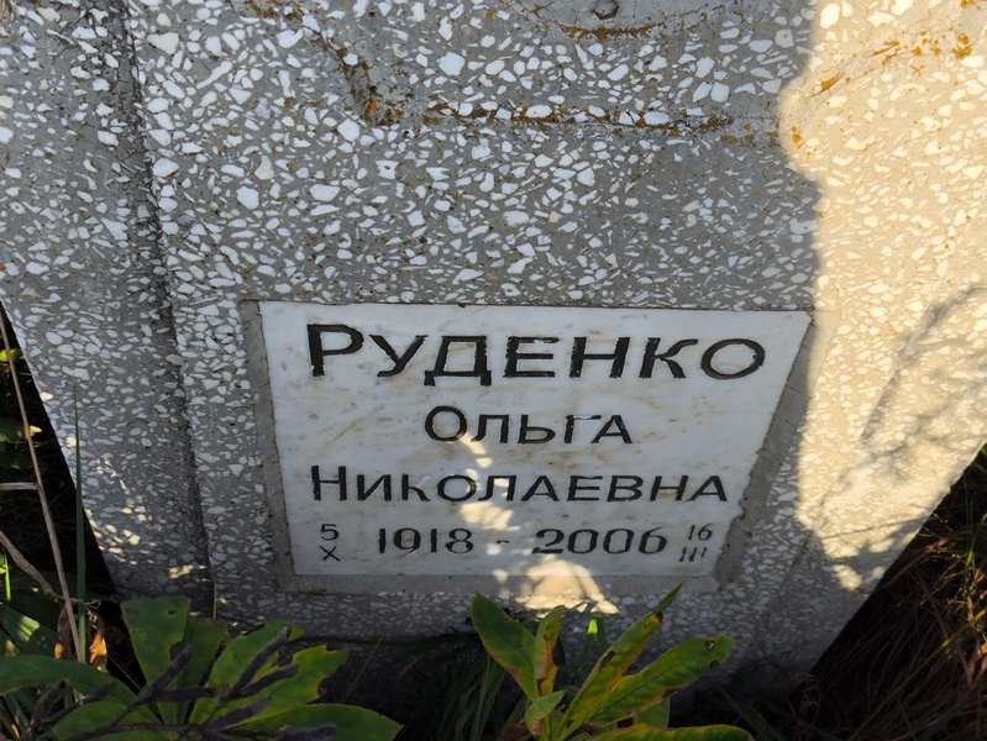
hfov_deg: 38.2
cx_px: 494
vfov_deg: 29.1
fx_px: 1426
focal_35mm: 50
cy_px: 370
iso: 50
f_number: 1.7
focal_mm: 4.71
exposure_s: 1/772
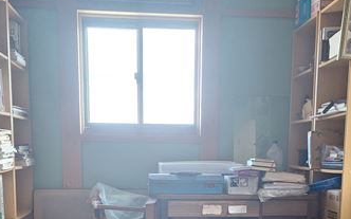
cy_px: 221
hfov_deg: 42.7
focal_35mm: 47
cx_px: 181
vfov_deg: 25.9
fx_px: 449
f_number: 1.8
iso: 80
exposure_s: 1/100
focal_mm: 5.54
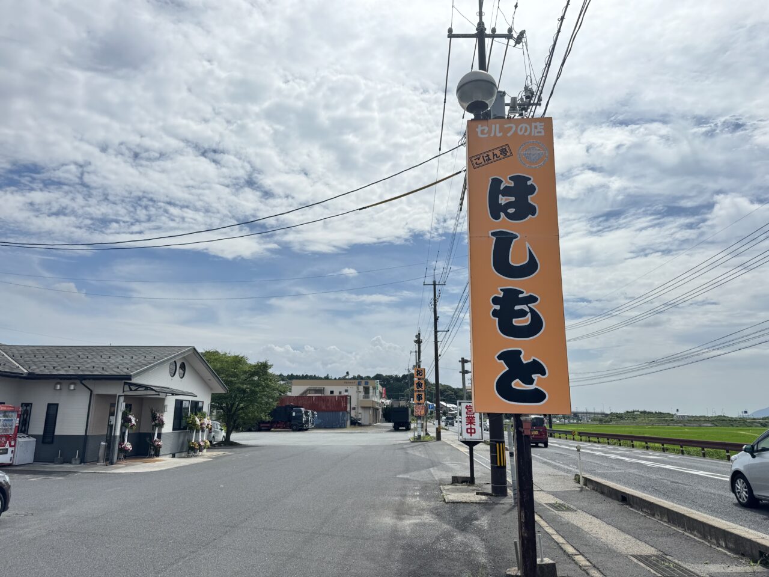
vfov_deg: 56.8
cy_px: 288
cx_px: 384
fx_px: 533
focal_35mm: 24
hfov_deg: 71.6
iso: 80
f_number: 1.78
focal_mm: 6.76
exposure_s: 1/6410
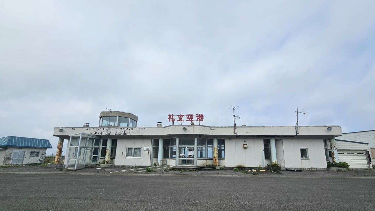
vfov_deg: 70.0
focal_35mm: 15
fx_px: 149
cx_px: 198
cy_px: 123
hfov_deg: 102.9
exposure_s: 1/3809
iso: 50
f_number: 2.2
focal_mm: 2.2
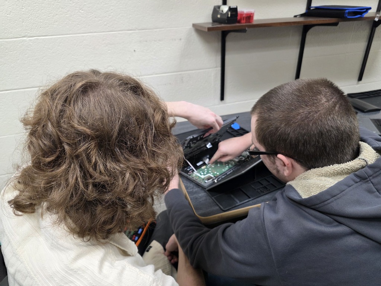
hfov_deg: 73.9
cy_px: 143
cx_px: 190
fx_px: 253
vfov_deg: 58.9
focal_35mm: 23
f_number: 1.7
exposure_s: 1/120
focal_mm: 6.3
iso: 320
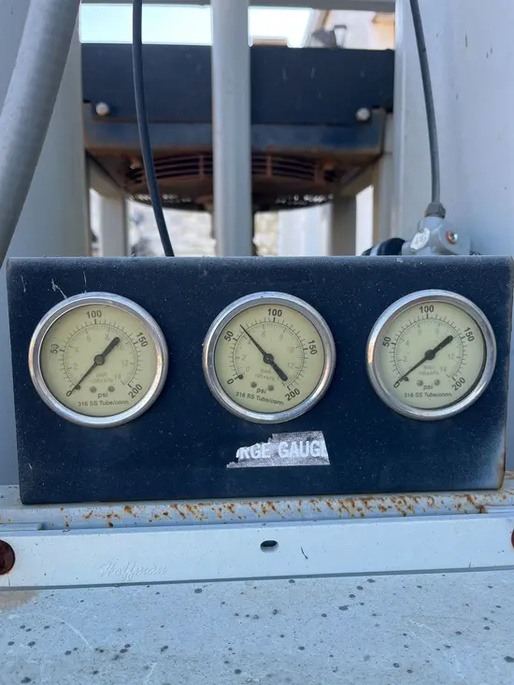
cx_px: 257
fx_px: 515
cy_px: 342
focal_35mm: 26
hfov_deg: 53.1
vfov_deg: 67.3
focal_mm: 5.1
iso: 40
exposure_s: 1/277
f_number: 1.6
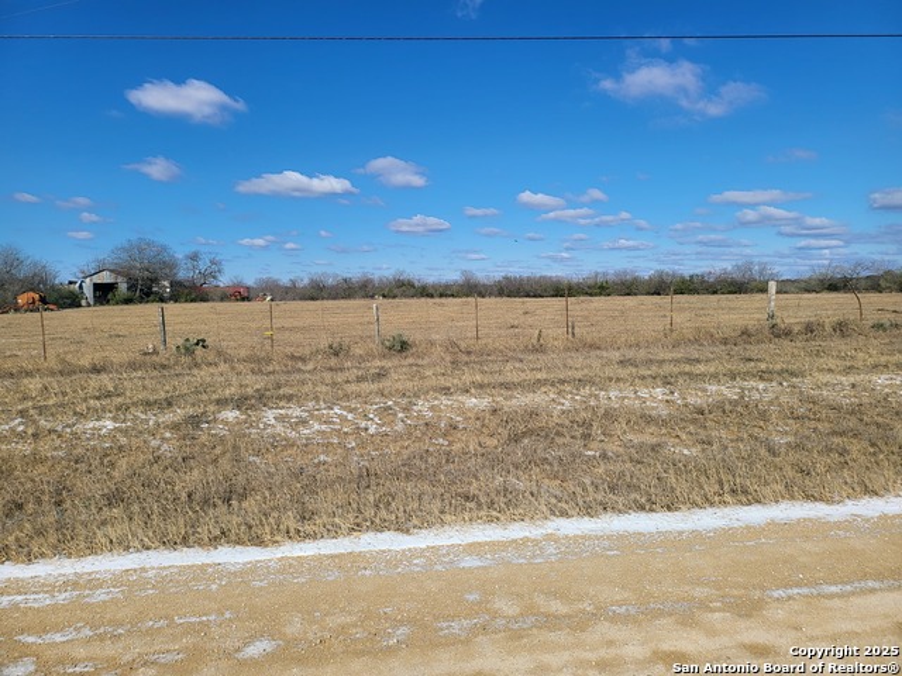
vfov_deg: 56.8
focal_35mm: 24
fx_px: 625
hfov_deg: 71.6
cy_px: 338
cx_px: 451
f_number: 1.8
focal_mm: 5
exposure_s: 1/4517
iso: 40
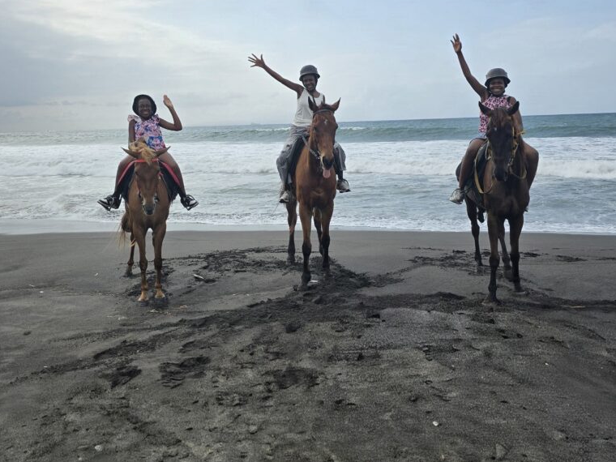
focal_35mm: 31
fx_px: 552
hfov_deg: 58.4
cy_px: 149
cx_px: 310
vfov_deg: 44.7
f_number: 1.7
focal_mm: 6.3
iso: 12
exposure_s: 1/1245
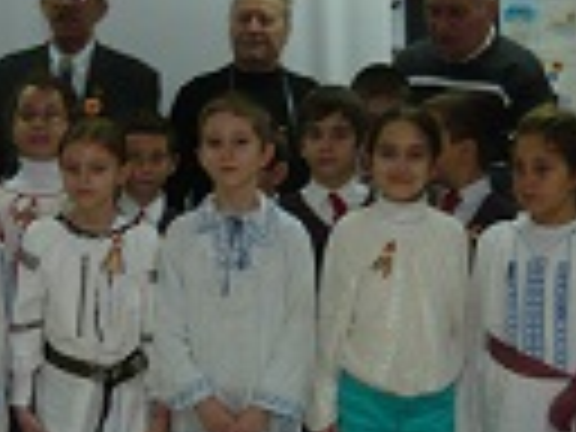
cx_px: 133
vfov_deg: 15.6
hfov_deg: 20.5
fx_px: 1581
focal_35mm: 95
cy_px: 227
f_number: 2.8
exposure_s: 1/30
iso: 100
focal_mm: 5.5
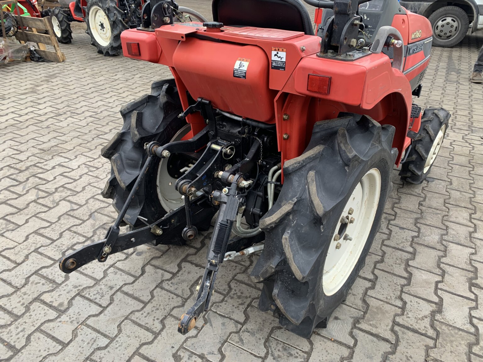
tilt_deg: -31.2
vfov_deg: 53.1
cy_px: 181
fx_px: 363
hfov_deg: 67.3
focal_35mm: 26
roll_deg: +0.0
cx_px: 242
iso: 64
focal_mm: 4.25
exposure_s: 1/121
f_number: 1.8
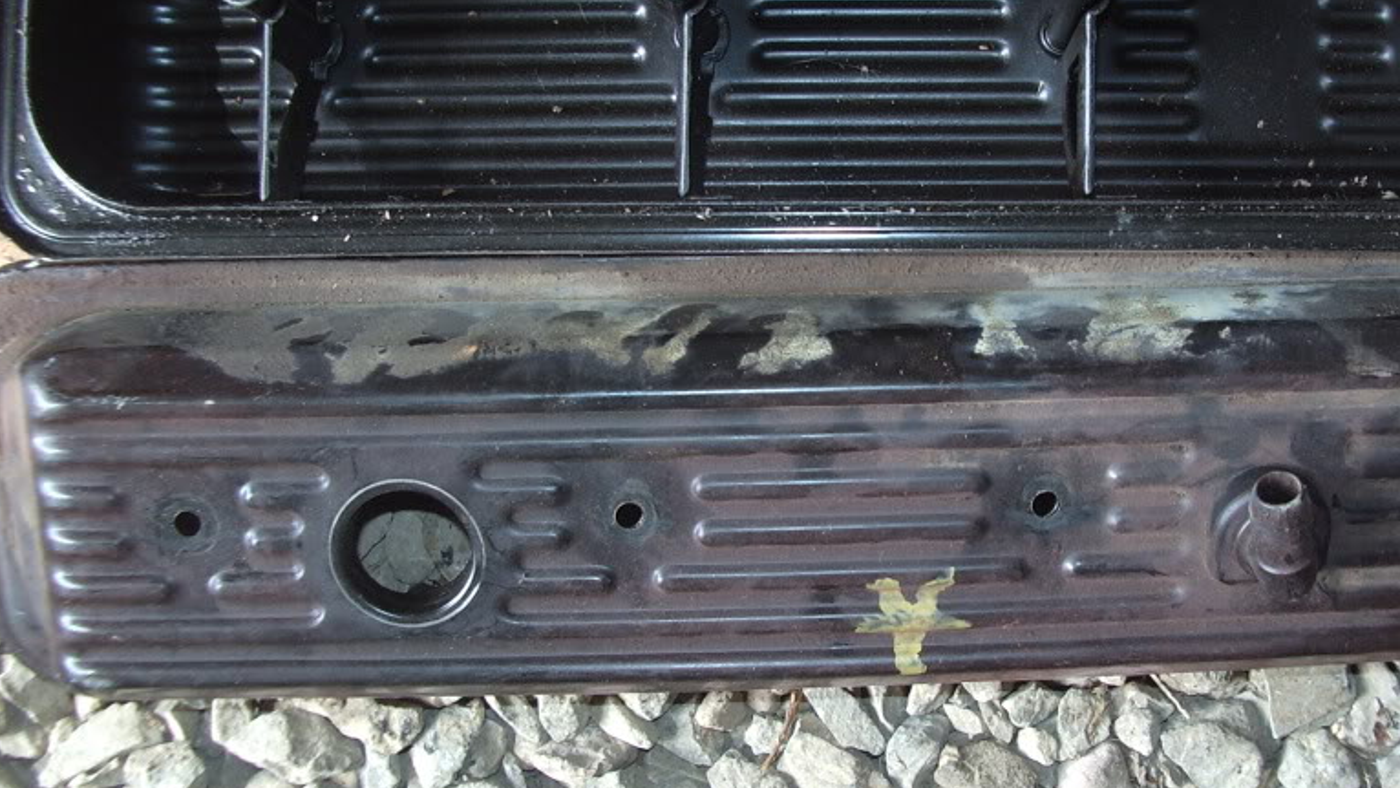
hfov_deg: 40.4
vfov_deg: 23.5
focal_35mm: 51
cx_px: 848
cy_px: 316
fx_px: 1893
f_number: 2.6
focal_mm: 5.8
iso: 100
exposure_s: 1/40
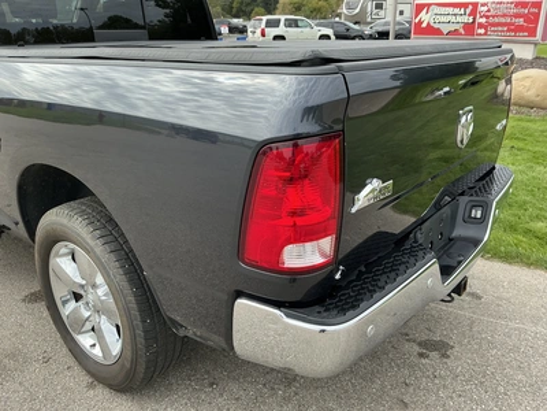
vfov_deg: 49.7
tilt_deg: -22.8
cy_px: 206
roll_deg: +1.0
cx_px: 274
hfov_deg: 63.4
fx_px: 442
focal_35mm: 28
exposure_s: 1/514
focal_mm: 3
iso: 25
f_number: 1.8
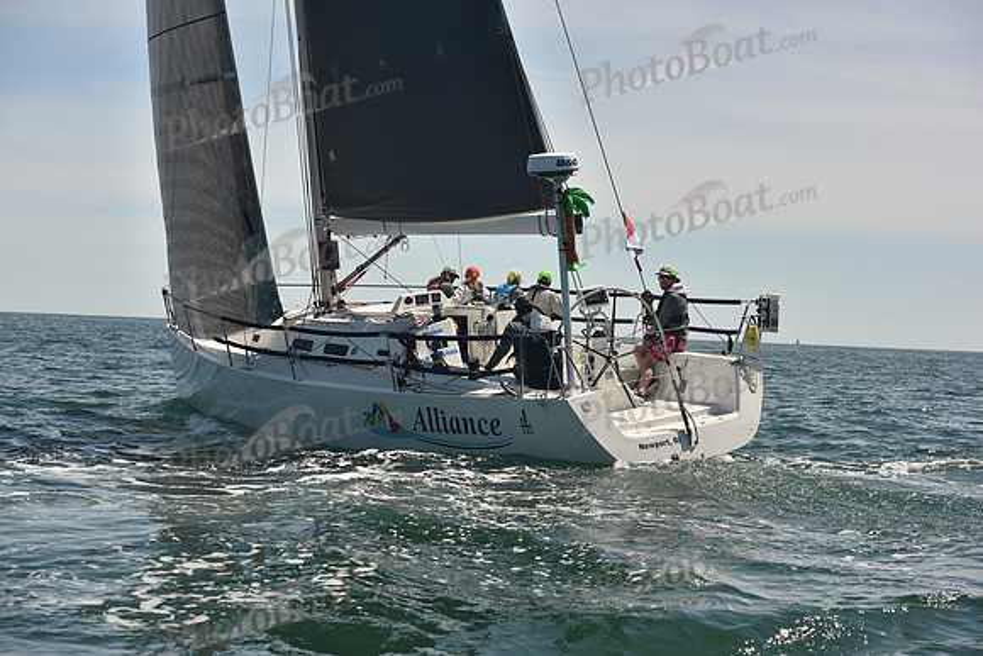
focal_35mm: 70
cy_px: 328
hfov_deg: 28.8
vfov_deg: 19.5
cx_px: 492
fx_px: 1912
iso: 250
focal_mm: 70
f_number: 6.3
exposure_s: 1/800
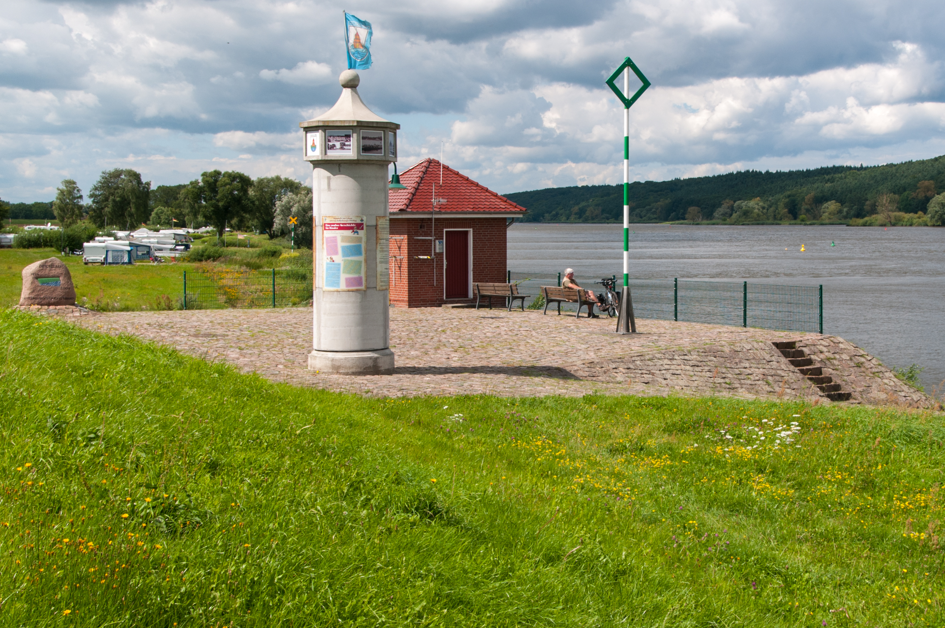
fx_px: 1357
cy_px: 330
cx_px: 614
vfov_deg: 26.0
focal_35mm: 52
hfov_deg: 38.1
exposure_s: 1/320
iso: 200
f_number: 9
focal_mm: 23
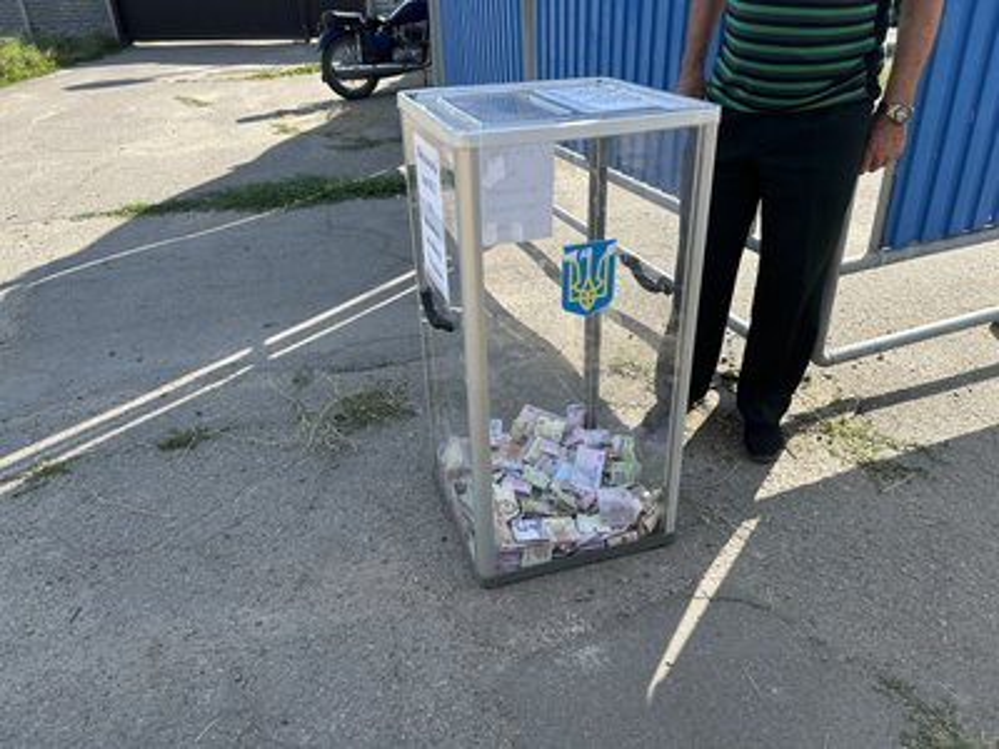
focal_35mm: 26
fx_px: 750
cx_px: 500
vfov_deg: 53.1
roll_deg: +3.7
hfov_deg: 67.3
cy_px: 374
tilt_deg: -27.3
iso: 50
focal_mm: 5.7
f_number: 1.5
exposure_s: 1/1511
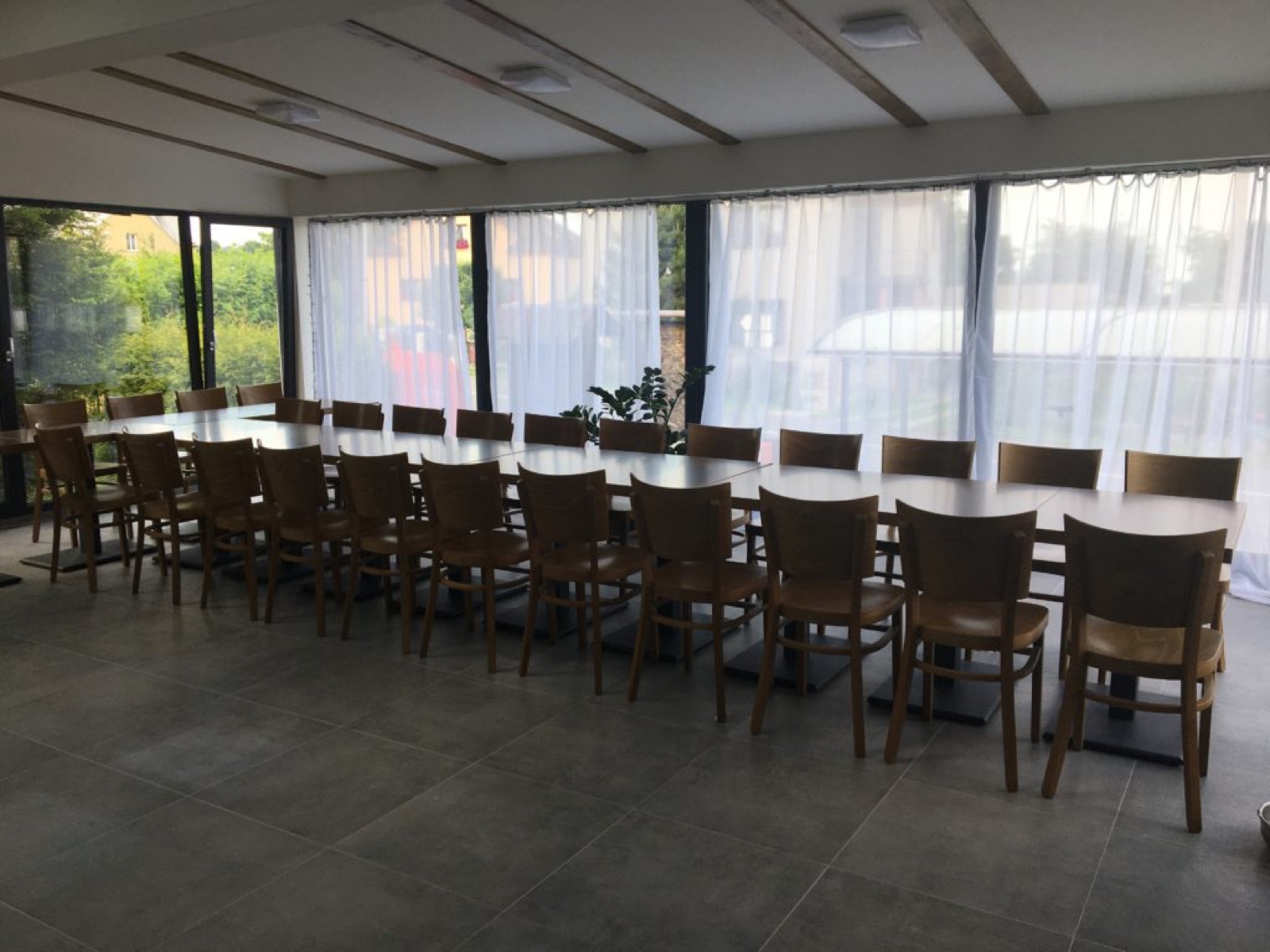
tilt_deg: -9.4
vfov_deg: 48.2
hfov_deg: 61.7
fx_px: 1064
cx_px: 635
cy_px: 476
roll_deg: -0.2
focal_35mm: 29
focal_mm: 4.15
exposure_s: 1/184
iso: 25
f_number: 2.2
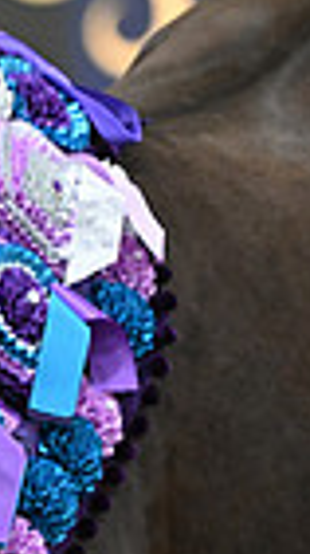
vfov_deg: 2.9
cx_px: -538
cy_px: -100
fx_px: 10773
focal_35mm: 735
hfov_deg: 1.6
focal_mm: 170
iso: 6400
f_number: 4.5
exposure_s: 1/500
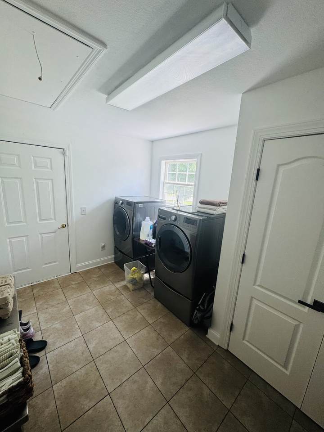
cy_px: 216
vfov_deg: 102.1
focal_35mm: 14
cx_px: 162
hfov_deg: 85.7
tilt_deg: -11.4
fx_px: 175
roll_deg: -1.6
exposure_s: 1/120
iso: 80
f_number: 2.2
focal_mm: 2.22
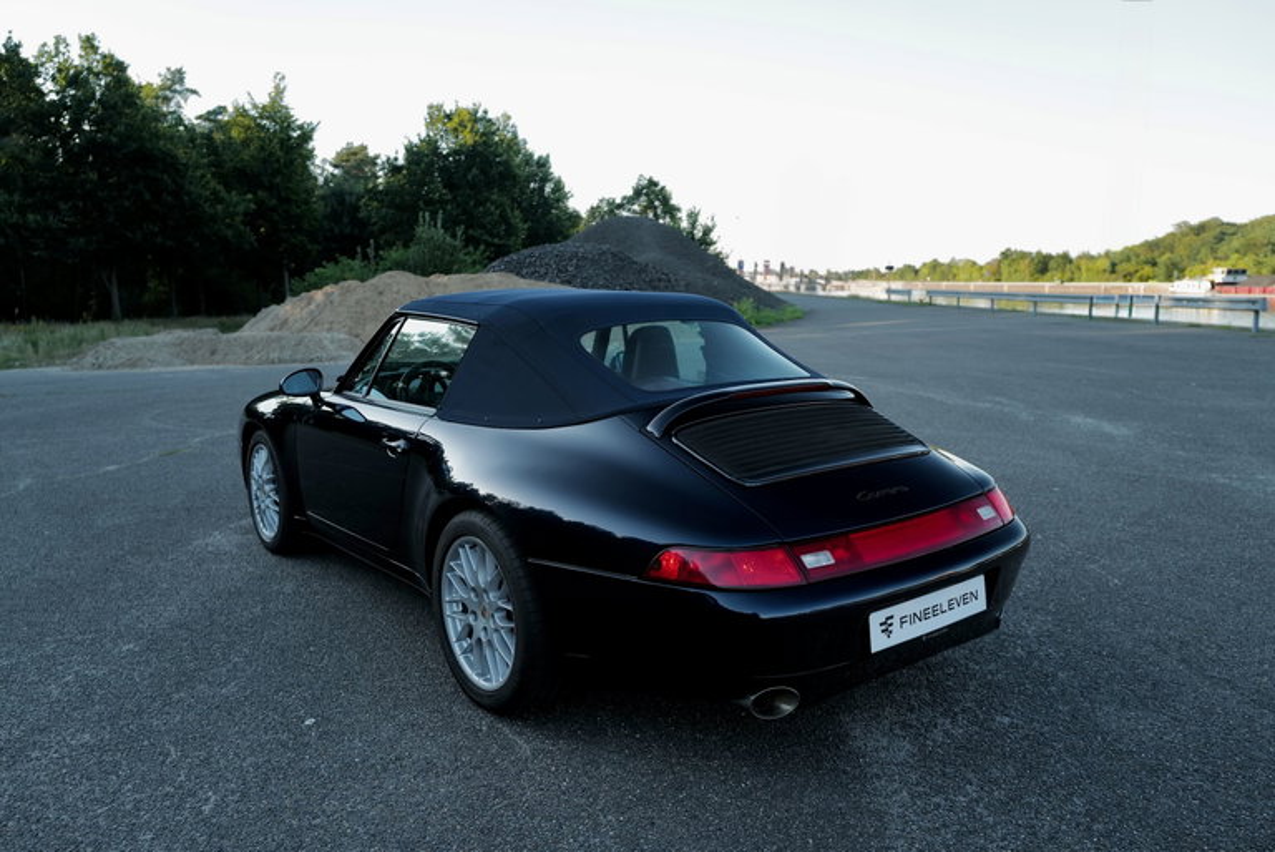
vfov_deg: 46.5
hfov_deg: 65.4
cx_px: 638
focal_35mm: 28
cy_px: 426
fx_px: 992
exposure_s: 1/80
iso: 100
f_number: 3.2
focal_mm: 28
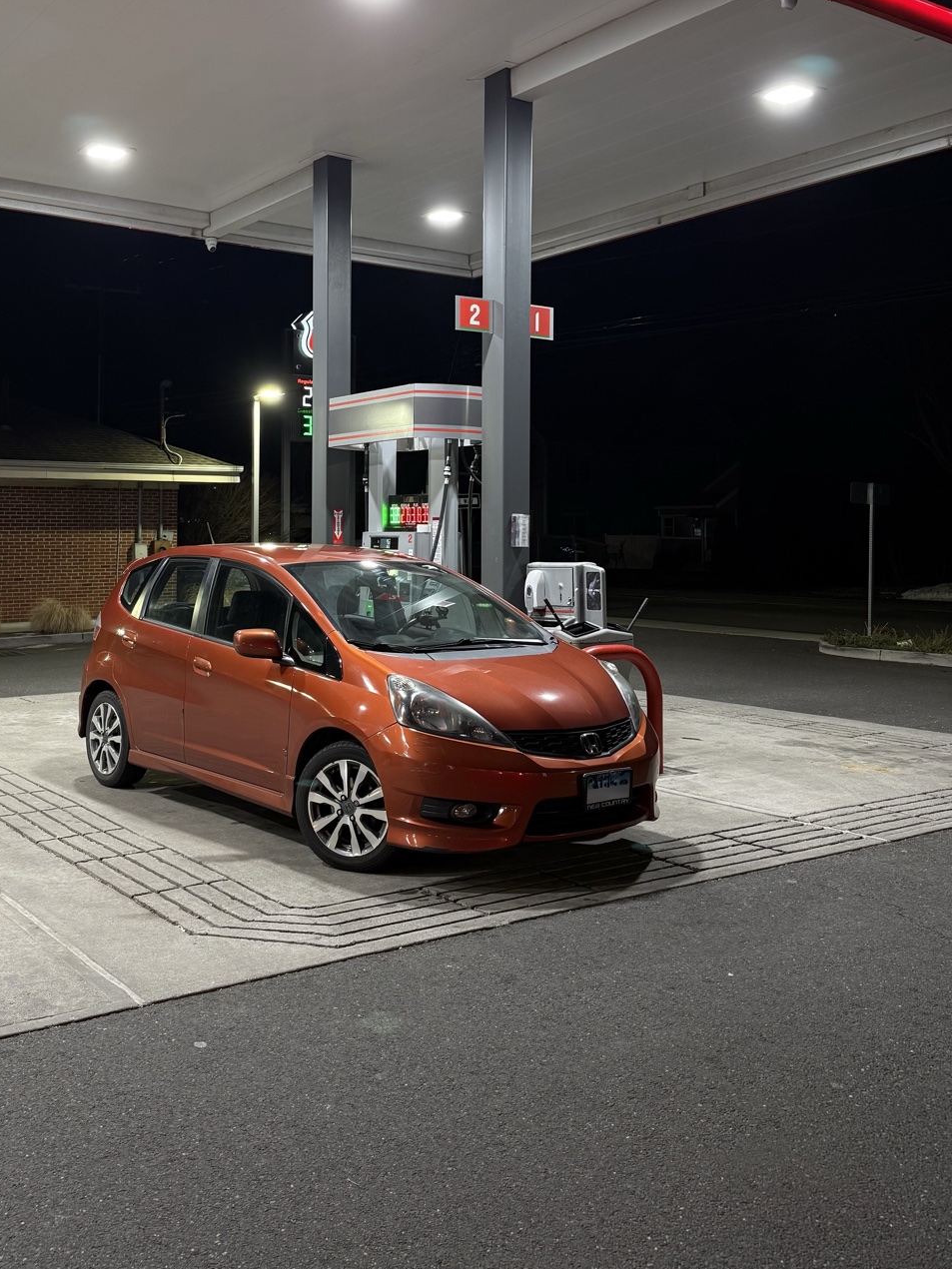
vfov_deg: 53.5
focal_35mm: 34
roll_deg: -0.3
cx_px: 380
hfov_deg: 41.6
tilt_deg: +1.8
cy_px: 497
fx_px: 1247
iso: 100
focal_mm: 6.76
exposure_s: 1/60
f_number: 1.78
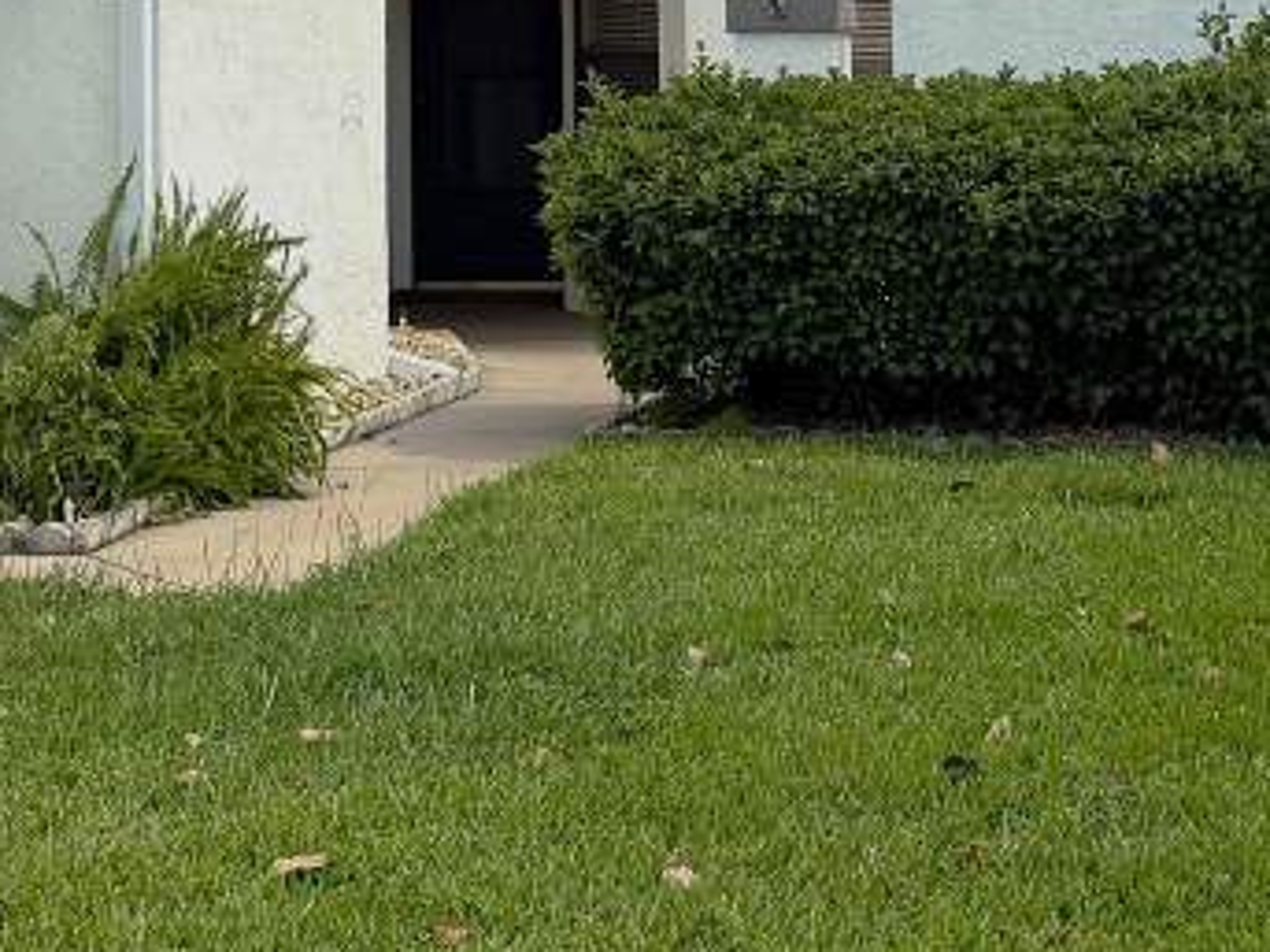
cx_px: 278
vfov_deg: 18.3
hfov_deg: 25.0
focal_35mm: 77
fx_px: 2824
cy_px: -120
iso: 80
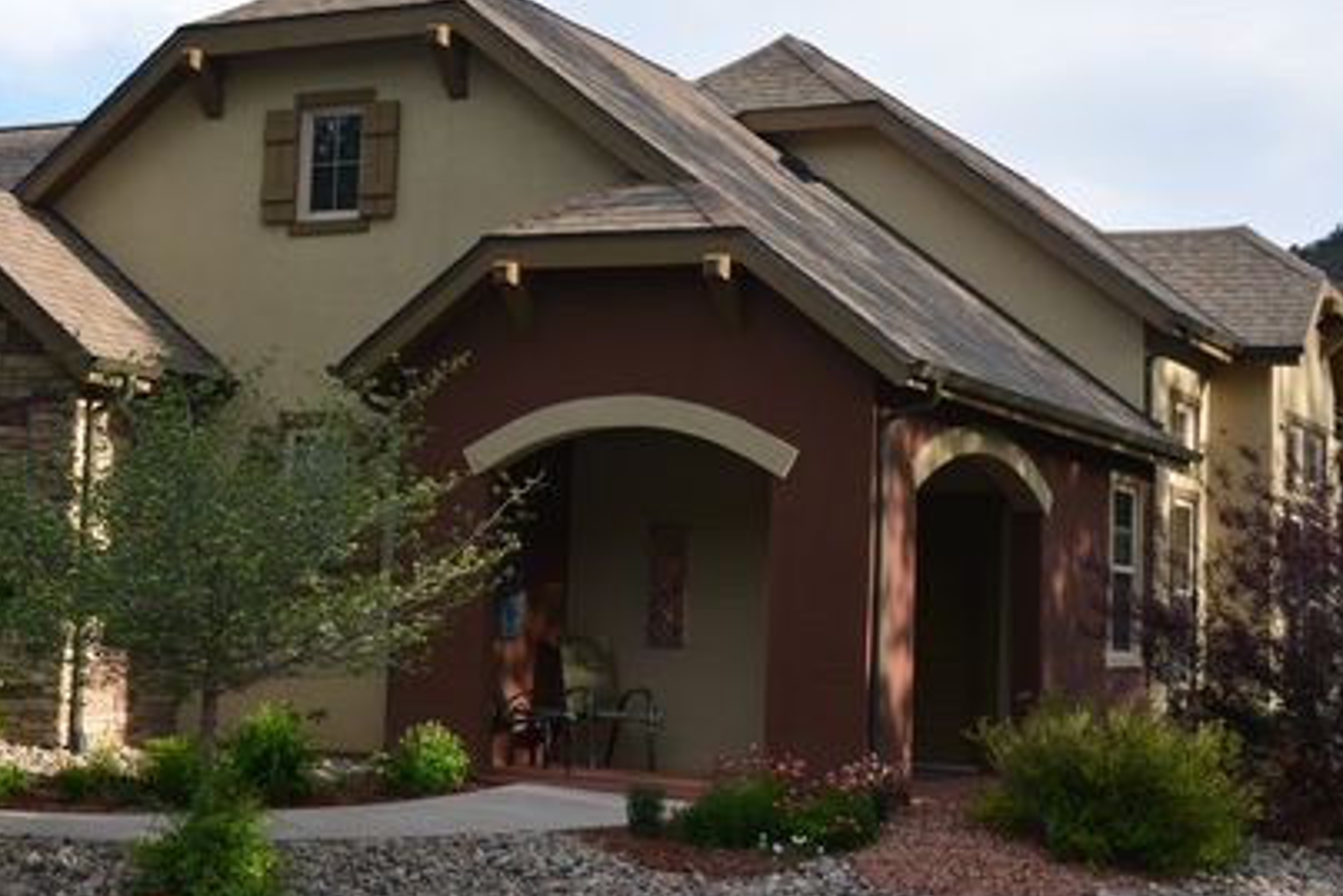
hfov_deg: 30.8
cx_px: 440
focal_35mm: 65
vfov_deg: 21.0
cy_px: 370
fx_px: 2416
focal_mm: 29
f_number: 6.3
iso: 100
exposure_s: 1/200
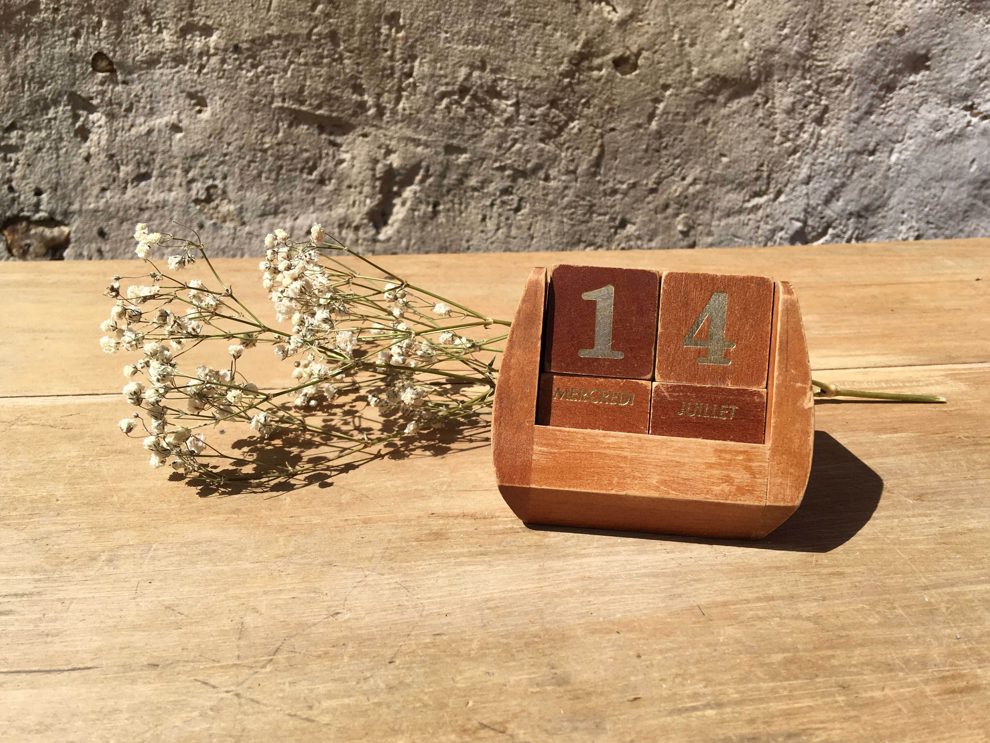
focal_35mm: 30
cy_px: 371
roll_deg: -1.0
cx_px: 502
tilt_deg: -22.2
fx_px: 858
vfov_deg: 46.8
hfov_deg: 60.0
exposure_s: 1/2404
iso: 25
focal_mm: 4.15
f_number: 2.2
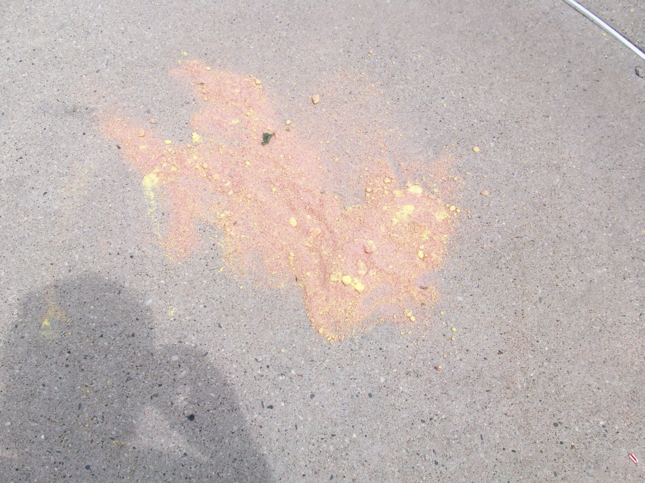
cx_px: 322
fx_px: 634
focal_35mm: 34
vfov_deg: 41.8
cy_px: 242
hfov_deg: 54.0
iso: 64
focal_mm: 5.7
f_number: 5.5
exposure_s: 1/341
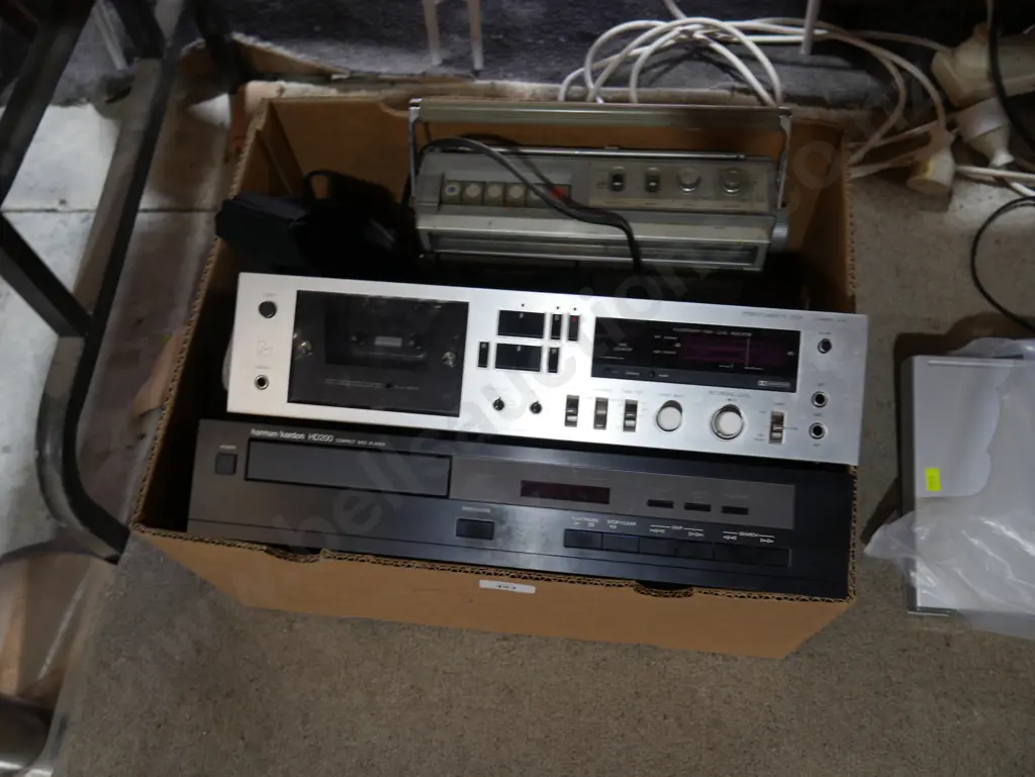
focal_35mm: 30
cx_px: 518
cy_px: 388
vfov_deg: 46.8
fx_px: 897
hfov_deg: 59.9
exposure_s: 1/60
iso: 250
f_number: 3.6
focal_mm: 15
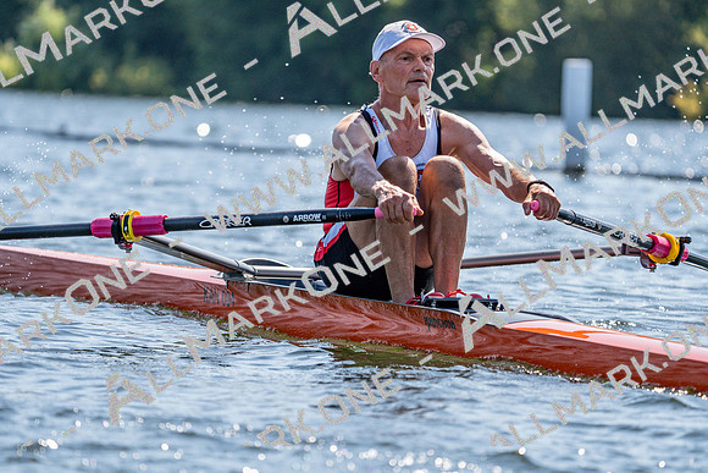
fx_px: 5803
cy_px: 236
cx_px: 354
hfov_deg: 7.0
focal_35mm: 295
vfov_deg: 4.7
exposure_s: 1/1600
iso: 250
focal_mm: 295
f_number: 5.6
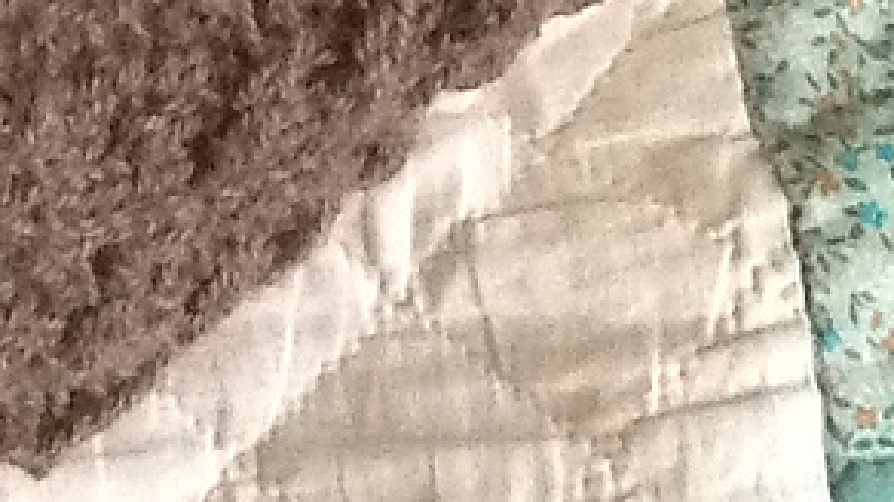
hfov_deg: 19.9
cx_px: 55
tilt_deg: -81.4
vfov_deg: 11.4
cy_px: -58
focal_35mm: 105
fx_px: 2488
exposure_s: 1/20
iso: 320
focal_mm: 2.03
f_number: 2.4
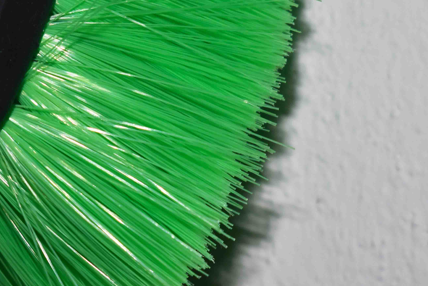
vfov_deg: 8.8
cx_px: 71
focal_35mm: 155
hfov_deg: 13.2
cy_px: 79
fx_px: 1844
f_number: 5.6
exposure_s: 1/125
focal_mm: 45
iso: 400
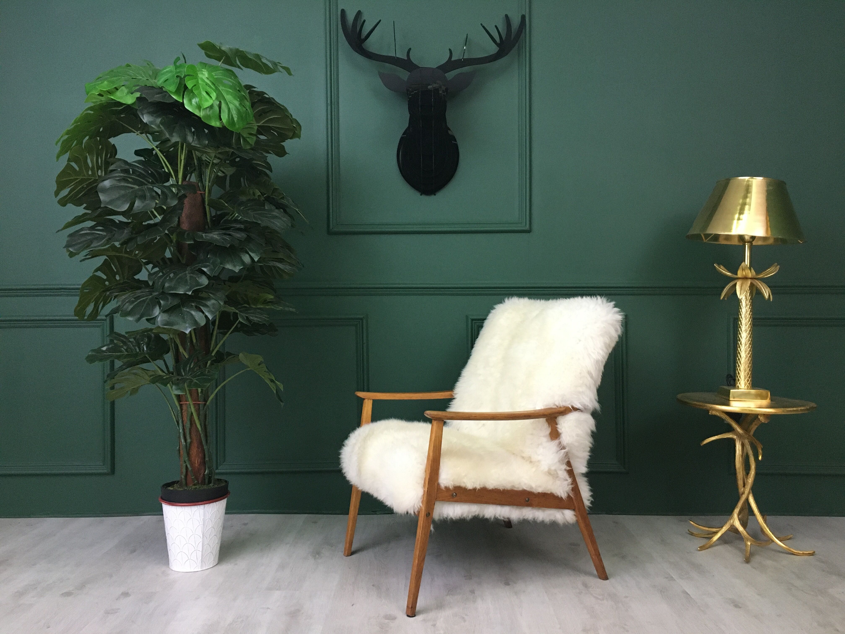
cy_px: 317
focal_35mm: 29
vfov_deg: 48.2
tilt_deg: +1.4
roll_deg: -0.1
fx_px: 708
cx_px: 422
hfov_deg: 61.7
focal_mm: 4.15
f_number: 2.2
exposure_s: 1/25
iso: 200
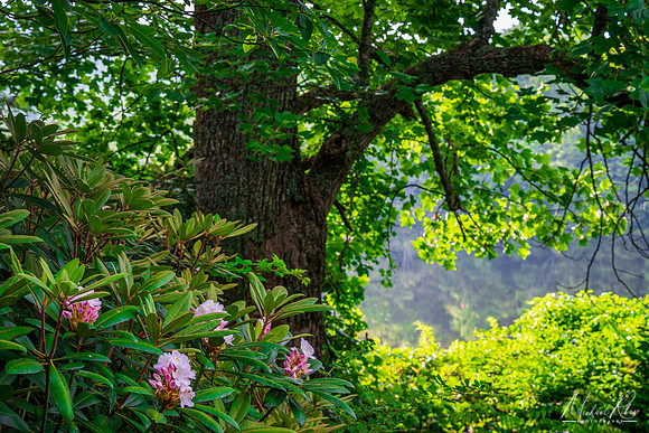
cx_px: 324
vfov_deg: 15.7
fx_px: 1569
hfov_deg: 23.4
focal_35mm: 87
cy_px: 216
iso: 400
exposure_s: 1/100
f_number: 8
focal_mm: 58
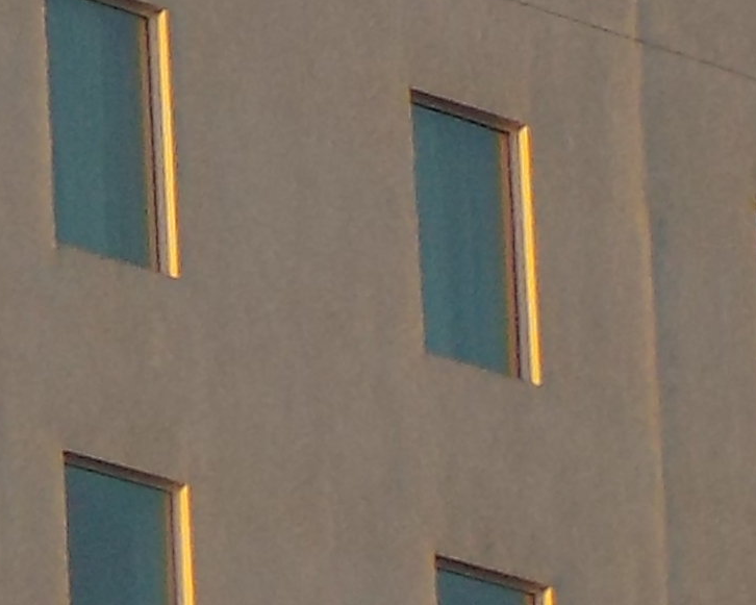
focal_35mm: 540
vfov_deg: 2.9
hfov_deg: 3.5
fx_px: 12084
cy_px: 619
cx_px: -1363
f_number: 4.3
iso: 80
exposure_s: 1/160
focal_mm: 13.9
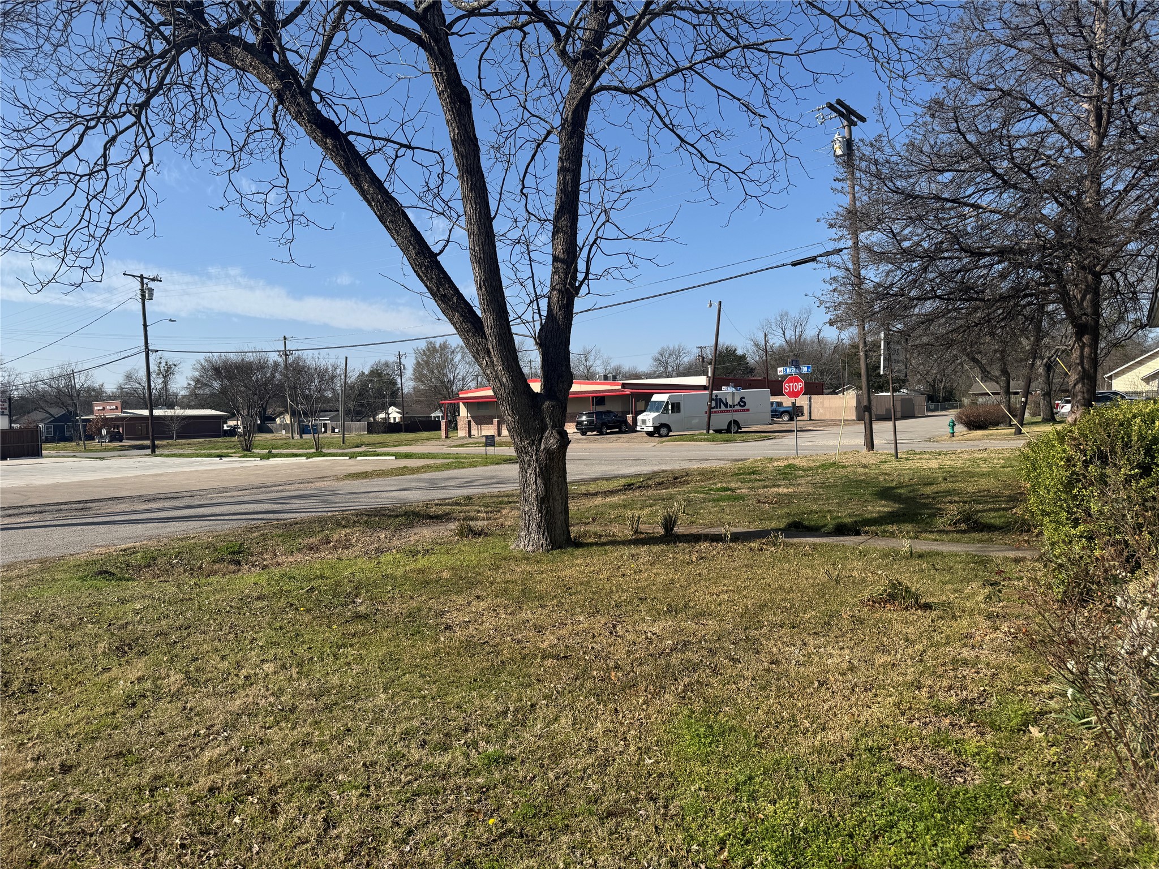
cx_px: 580
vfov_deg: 56.8
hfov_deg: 71.6
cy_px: 434
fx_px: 804
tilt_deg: -3.4
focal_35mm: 24
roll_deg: +1.1
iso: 80
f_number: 1.78
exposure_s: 1/4608
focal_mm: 6.76
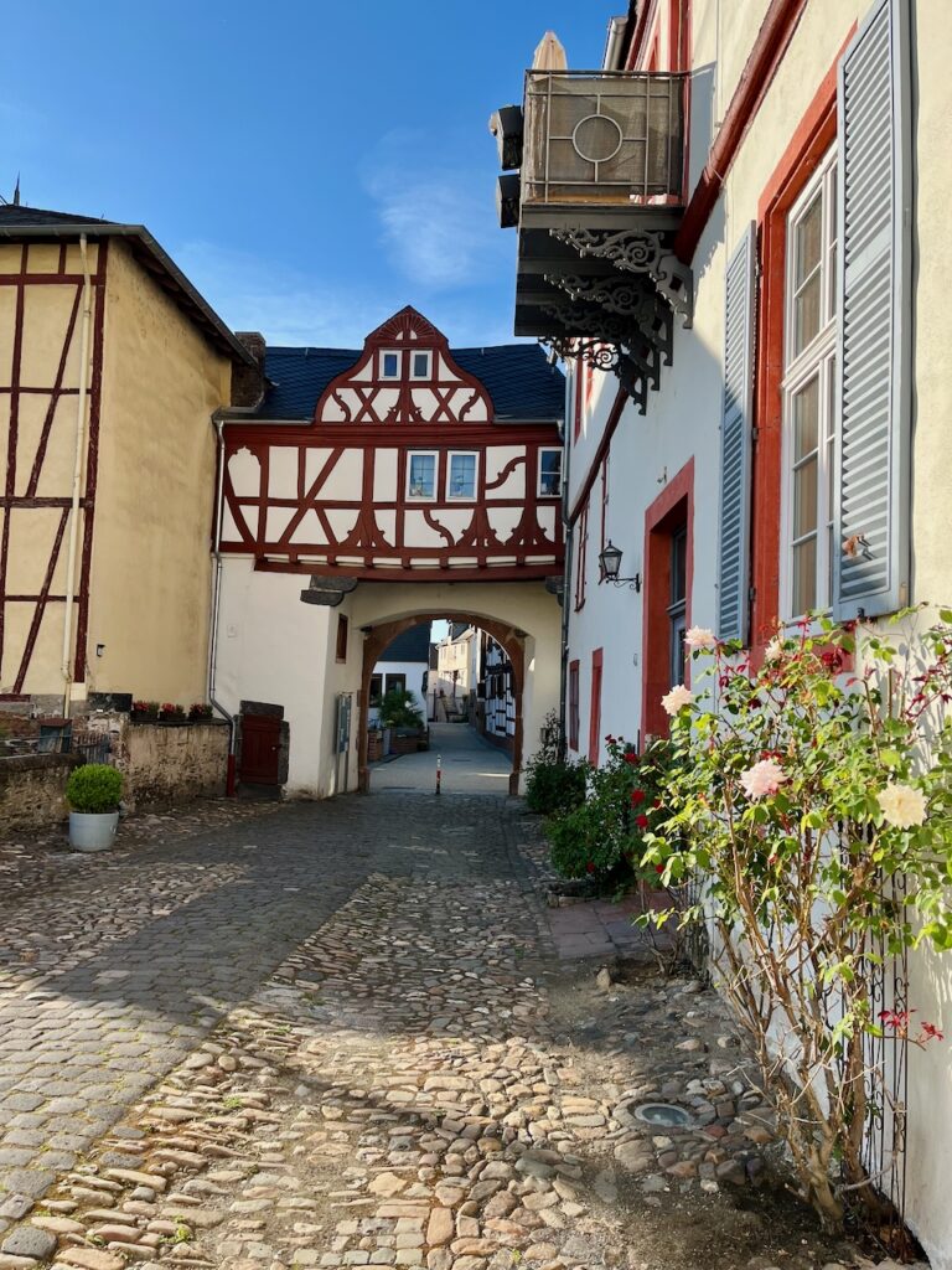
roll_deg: -2.5
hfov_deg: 53.1
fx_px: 953
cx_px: 476
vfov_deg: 67.3
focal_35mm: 26
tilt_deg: +5.2
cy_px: 635
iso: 50
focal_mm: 5.1
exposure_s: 1/1558
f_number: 1.6
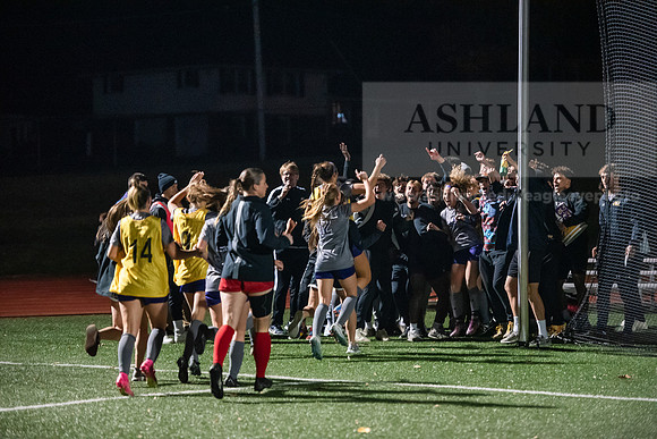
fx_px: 2282
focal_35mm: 125
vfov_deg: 11.0
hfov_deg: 16.4
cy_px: 220
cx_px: 328
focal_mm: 125
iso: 8000
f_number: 3.2
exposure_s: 1/640
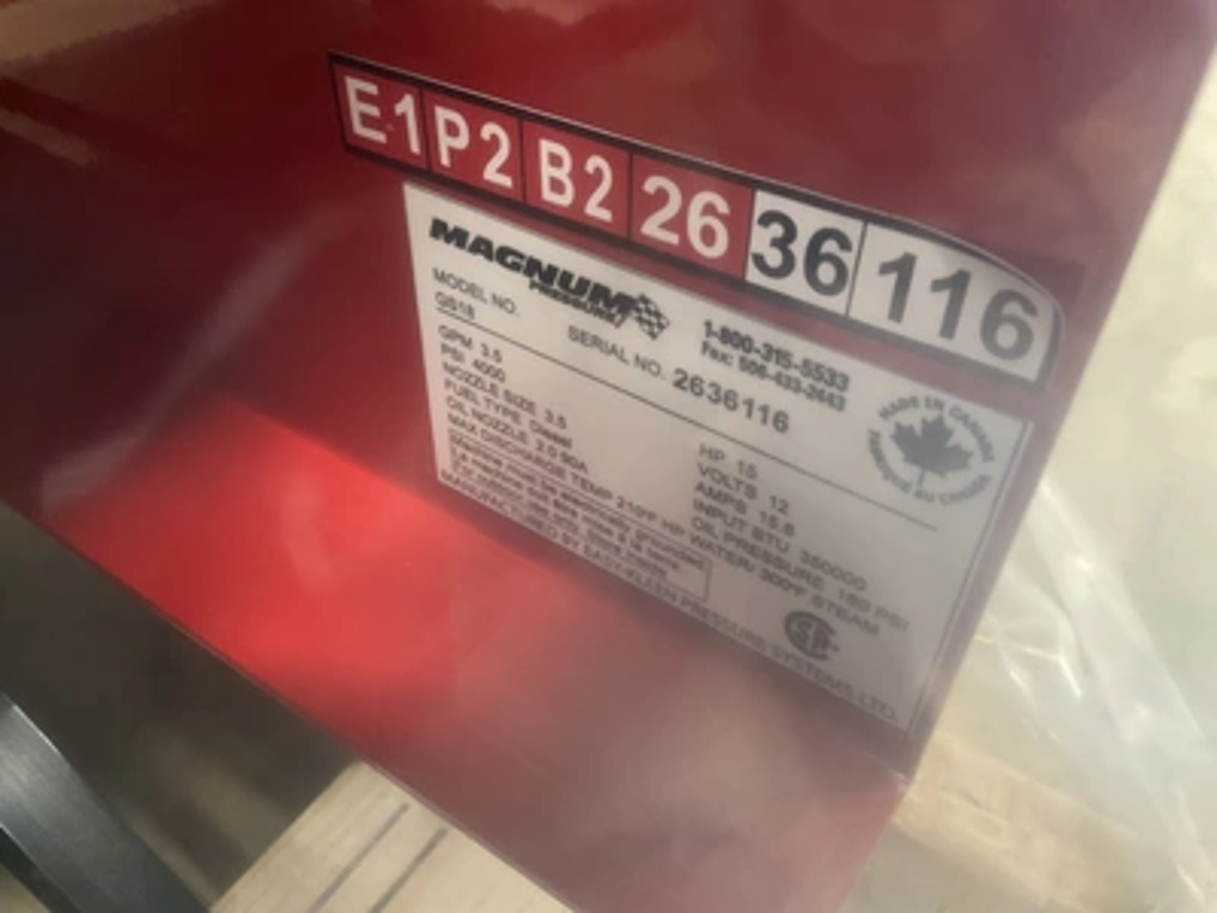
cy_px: 456
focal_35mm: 29
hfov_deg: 61.7
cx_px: 608
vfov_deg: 48.2
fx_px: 1020
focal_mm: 3
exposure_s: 1/40
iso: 320
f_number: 1.8
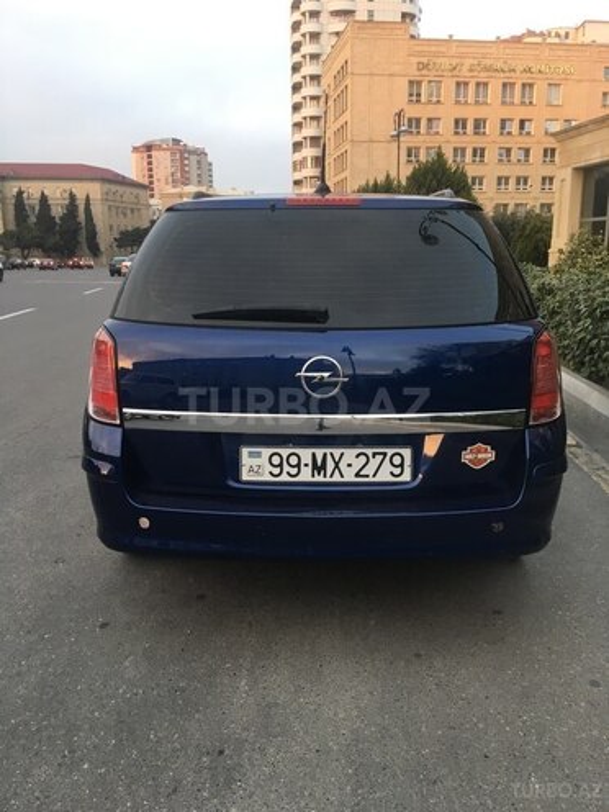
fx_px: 680
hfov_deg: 48.2
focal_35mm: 29
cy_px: 406
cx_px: 304
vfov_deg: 61.7
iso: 25
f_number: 2.2
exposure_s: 1/33
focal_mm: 4.15
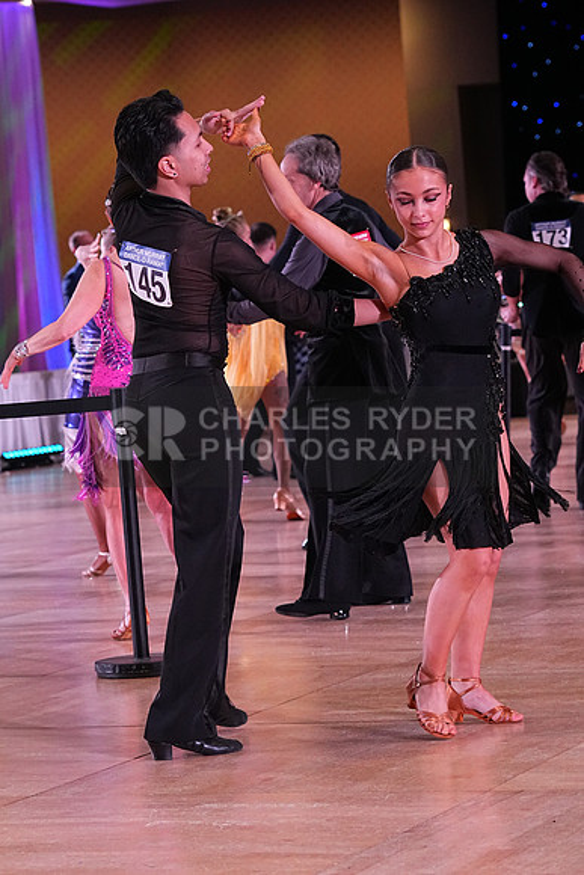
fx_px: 3234
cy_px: 438
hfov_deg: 10.3
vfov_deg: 15.4
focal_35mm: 133
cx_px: 292
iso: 3200
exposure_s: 1/400
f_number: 5
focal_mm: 89
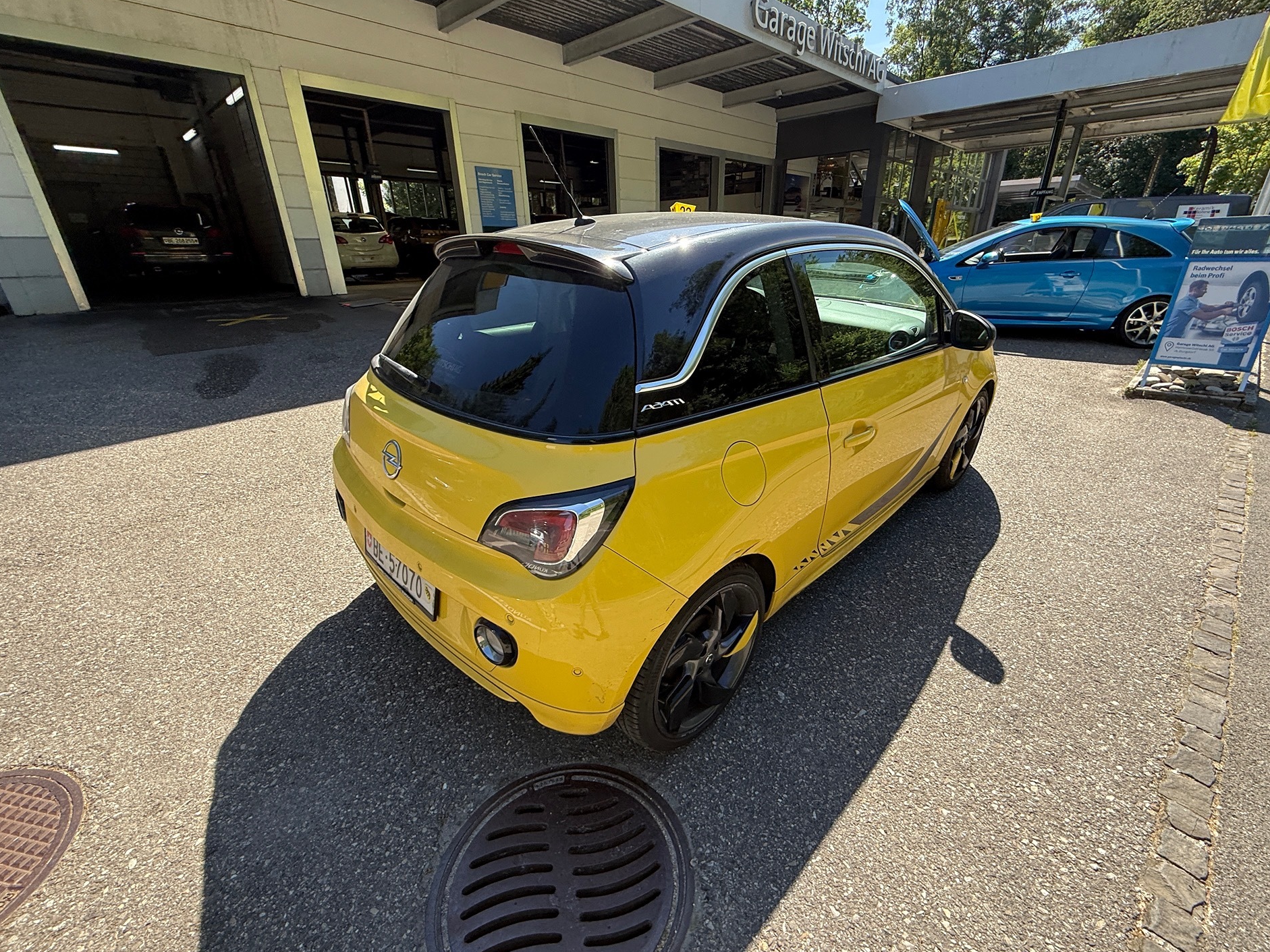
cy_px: 493
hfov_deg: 98.1
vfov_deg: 81.7
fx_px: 550
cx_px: 655
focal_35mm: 15
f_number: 2.2
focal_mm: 2.22
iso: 50
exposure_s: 1/403
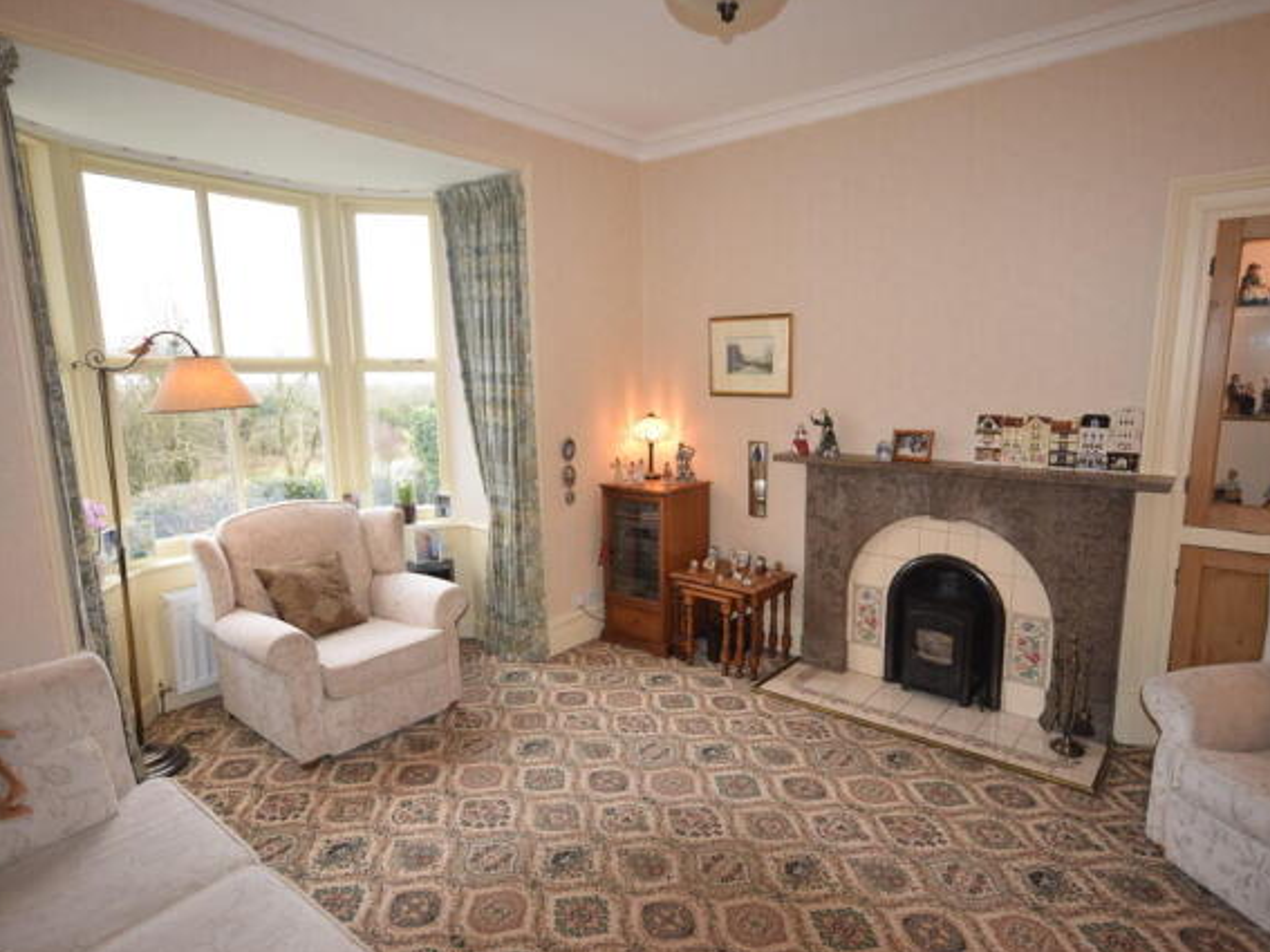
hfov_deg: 81.7
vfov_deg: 65.9
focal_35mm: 20
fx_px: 734
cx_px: 660
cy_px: 485
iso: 800
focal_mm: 12
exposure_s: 1/125
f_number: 5.6
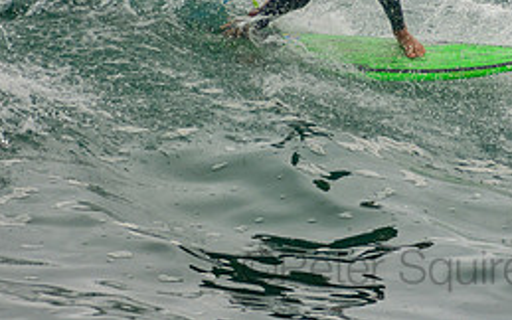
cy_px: -60
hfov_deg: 1.5
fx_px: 19121
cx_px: 395
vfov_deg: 1.0
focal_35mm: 1370
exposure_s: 1/1250
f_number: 5.6
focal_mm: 400
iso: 280
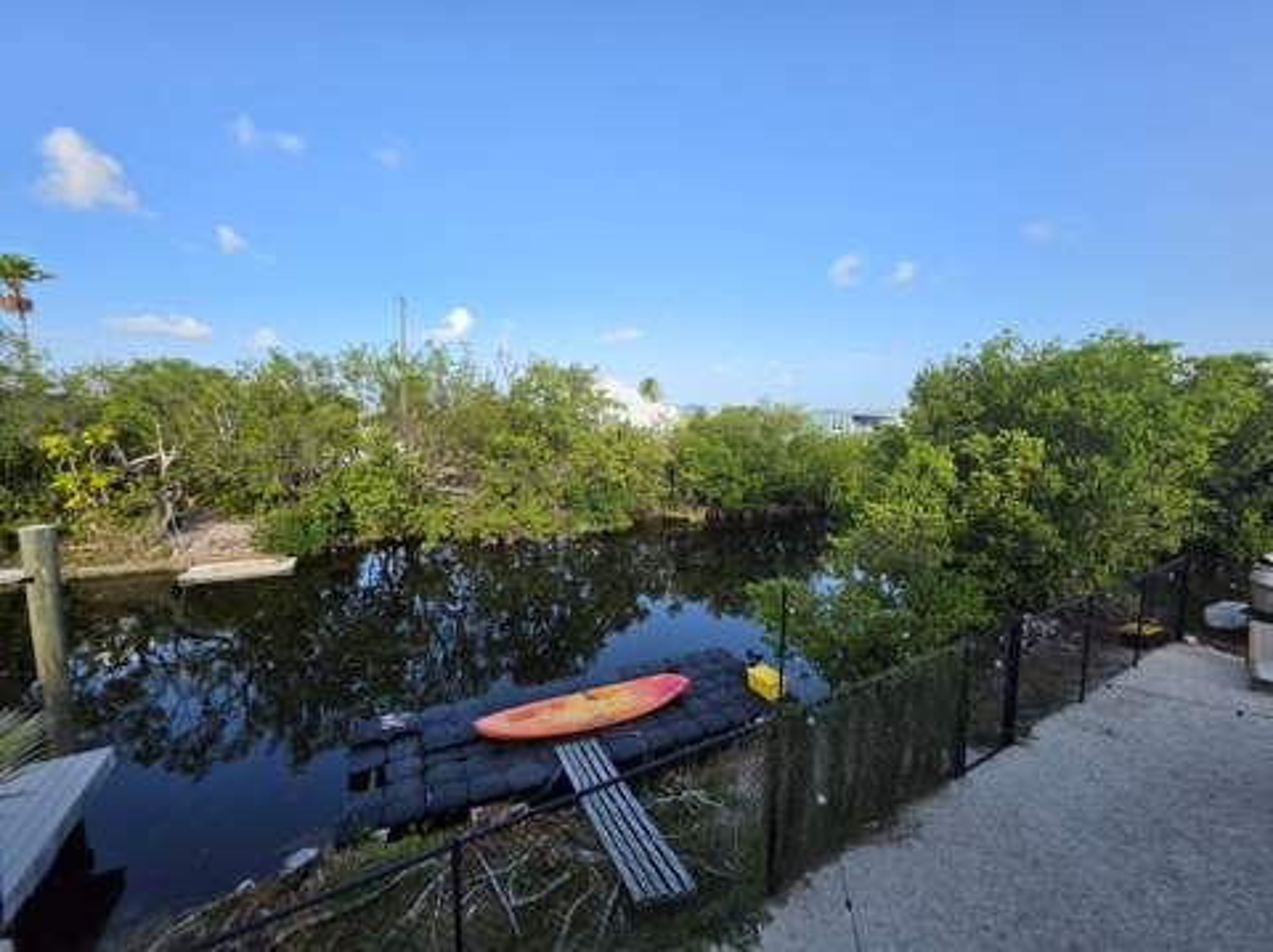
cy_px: 476
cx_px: 636
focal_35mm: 13
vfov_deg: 89.8
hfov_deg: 106.2
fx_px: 478
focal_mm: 2.2
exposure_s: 1/1108
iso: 32
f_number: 1.9
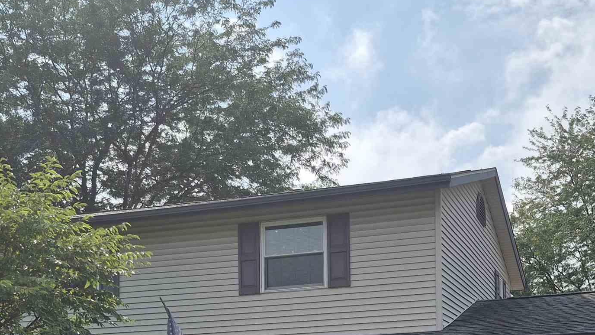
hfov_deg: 37.0
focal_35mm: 56
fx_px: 883
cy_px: 389
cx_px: 366
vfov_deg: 20.2
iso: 40
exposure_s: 1/7696
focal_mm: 5.4
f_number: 1.8
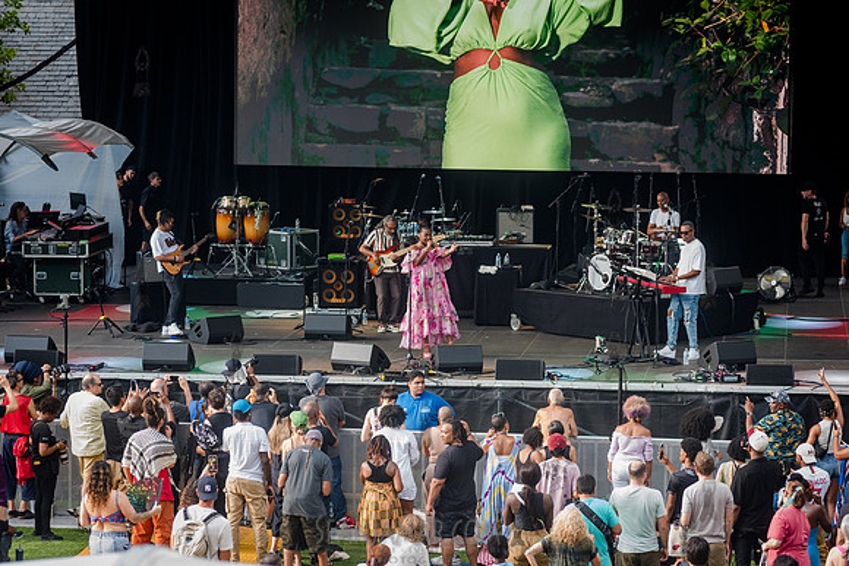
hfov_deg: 17.1
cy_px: 283
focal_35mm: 120
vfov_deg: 11.4
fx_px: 2831
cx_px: 424
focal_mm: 120
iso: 2000
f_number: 4
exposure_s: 1/1000
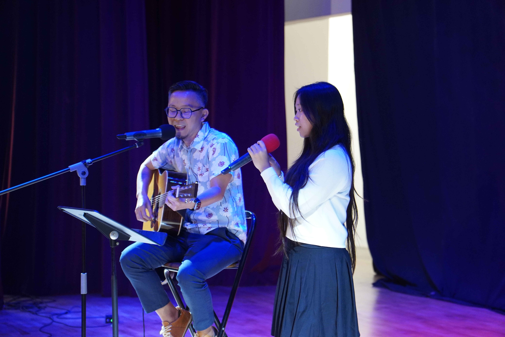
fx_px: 1473
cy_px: 168
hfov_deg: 19.5
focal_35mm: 105
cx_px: 252
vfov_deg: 13.0
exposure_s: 1/160
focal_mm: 70
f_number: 2.8
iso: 1600
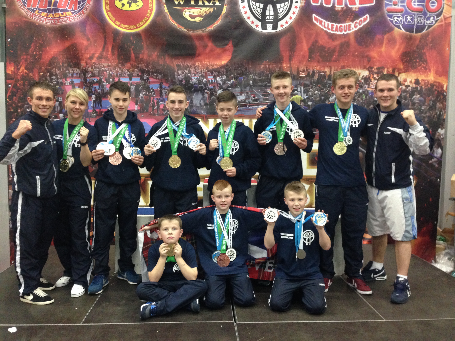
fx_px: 434
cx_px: 228
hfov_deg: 55.4
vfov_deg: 42.9
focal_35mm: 33
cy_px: 170
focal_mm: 4.12
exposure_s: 1/15
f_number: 2.4
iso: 400
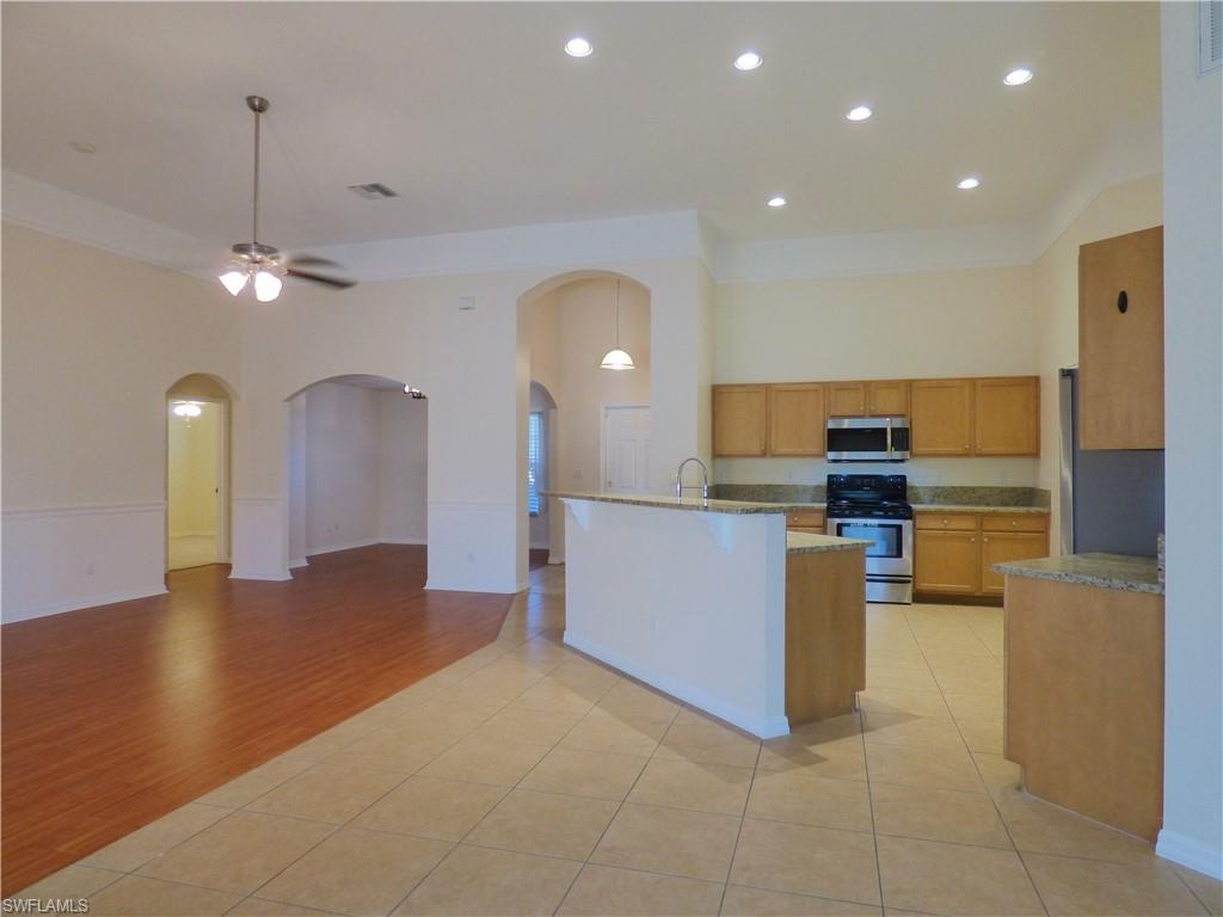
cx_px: 612
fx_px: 707
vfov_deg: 66.0
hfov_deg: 81.7
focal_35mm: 20
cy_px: 458
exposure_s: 1/30
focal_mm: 3.58
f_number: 2.8
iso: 400
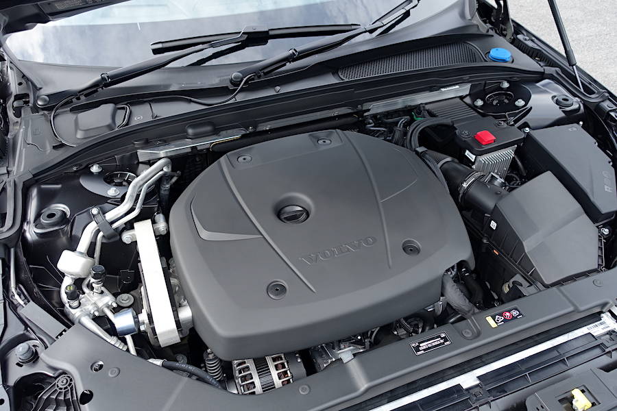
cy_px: 206
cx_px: 308
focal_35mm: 29
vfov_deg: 45.0
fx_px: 497
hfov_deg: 63.7
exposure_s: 1/125
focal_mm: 10.6
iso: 125
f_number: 4
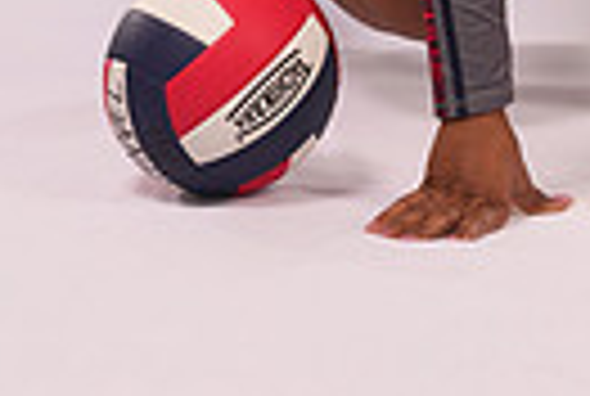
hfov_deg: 11.4
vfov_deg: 7.3
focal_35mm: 178
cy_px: -518
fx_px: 2924
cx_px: 554
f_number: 6.3
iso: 200
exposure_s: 1/100
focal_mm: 52
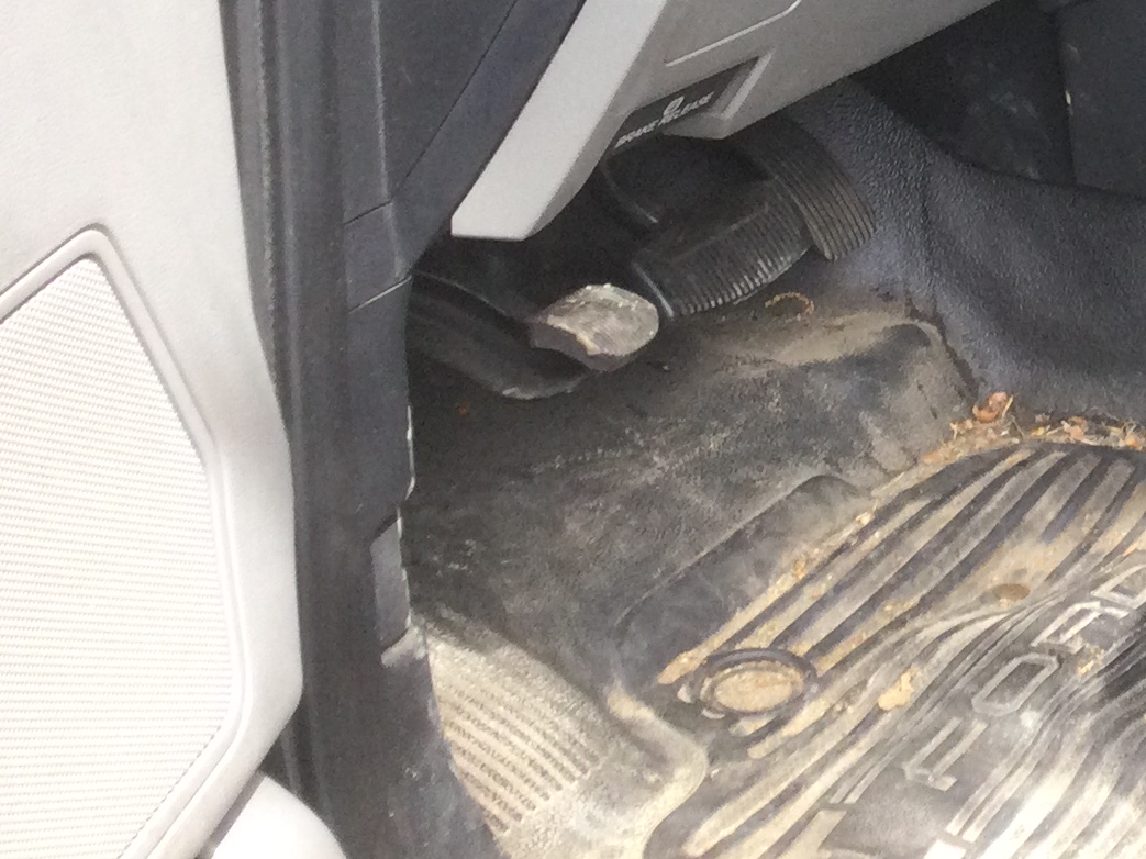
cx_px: 1591
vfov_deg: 14.1
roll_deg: +2.1
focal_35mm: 97
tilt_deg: -16.0
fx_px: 3211
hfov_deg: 18.5
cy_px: -484
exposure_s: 1/120
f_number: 2.4
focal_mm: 3.3
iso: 40
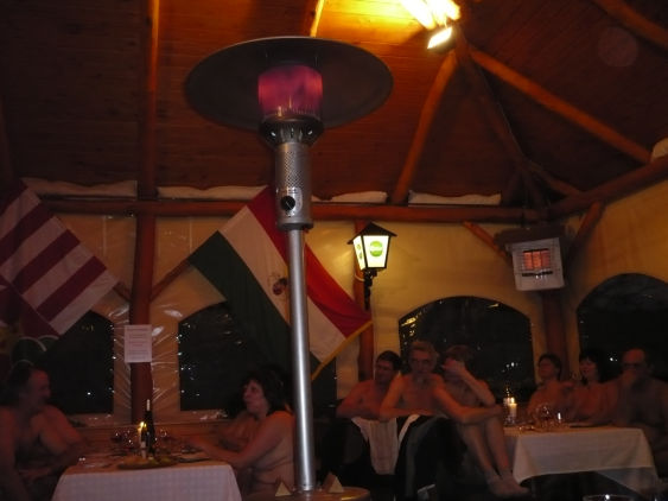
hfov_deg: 52.6
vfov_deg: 40.7
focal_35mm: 35
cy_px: 250
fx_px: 675
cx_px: 334
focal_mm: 5.8
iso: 320
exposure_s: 1/30
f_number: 2.8
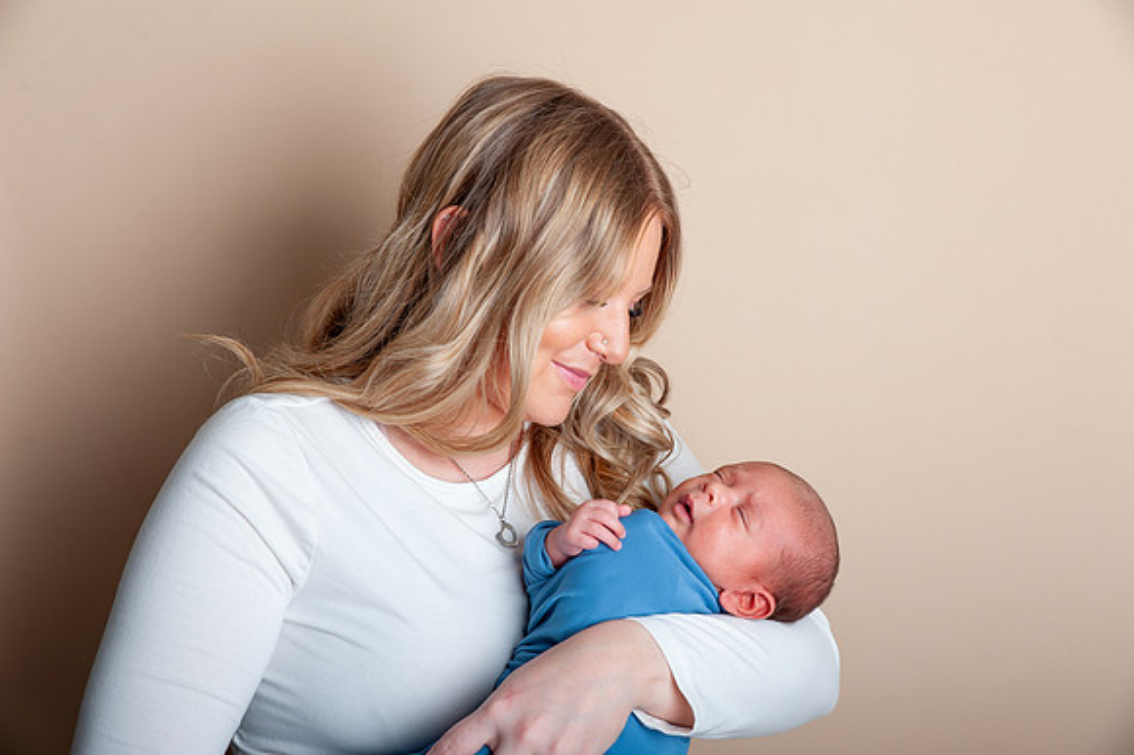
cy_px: 378
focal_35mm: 60
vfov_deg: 22.6
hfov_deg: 33.4
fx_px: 1889
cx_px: 567
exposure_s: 1/200
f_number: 9
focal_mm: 60
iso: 400
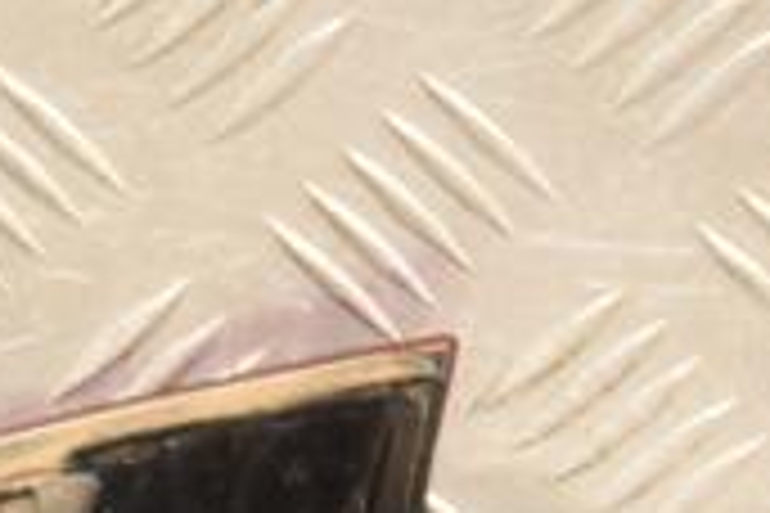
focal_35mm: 369
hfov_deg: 5.5
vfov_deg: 3.7
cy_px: 824
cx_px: -261
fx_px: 7892
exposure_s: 1/100
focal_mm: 70
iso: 800
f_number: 5.3
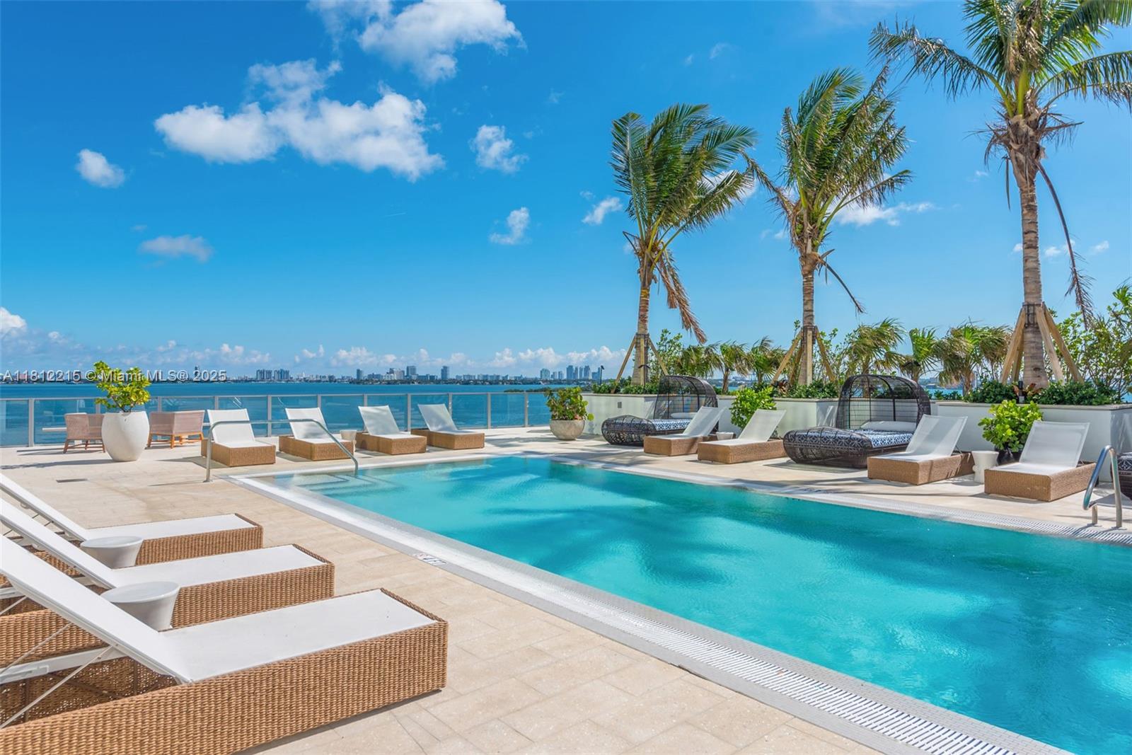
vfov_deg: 57.2
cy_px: 378
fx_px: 692
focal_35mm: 22
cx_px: 566
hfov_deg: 78.6
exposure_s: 1/800
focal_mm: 22
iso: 160
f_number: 8
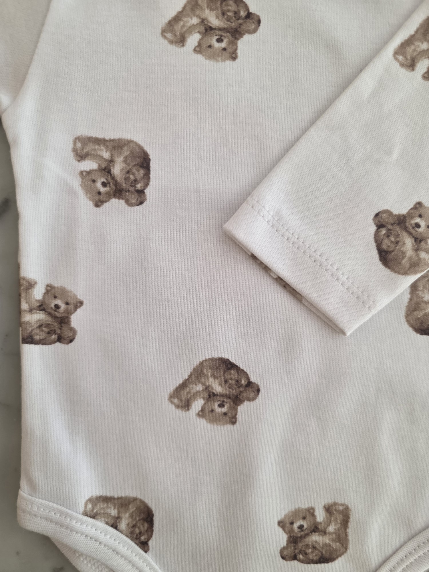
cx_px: 214
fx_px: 380
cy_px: 286
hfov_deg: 58.9
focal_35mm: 23
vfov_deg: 73.9
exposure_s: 1/51
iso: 160
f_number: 1.7
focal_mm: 6.3
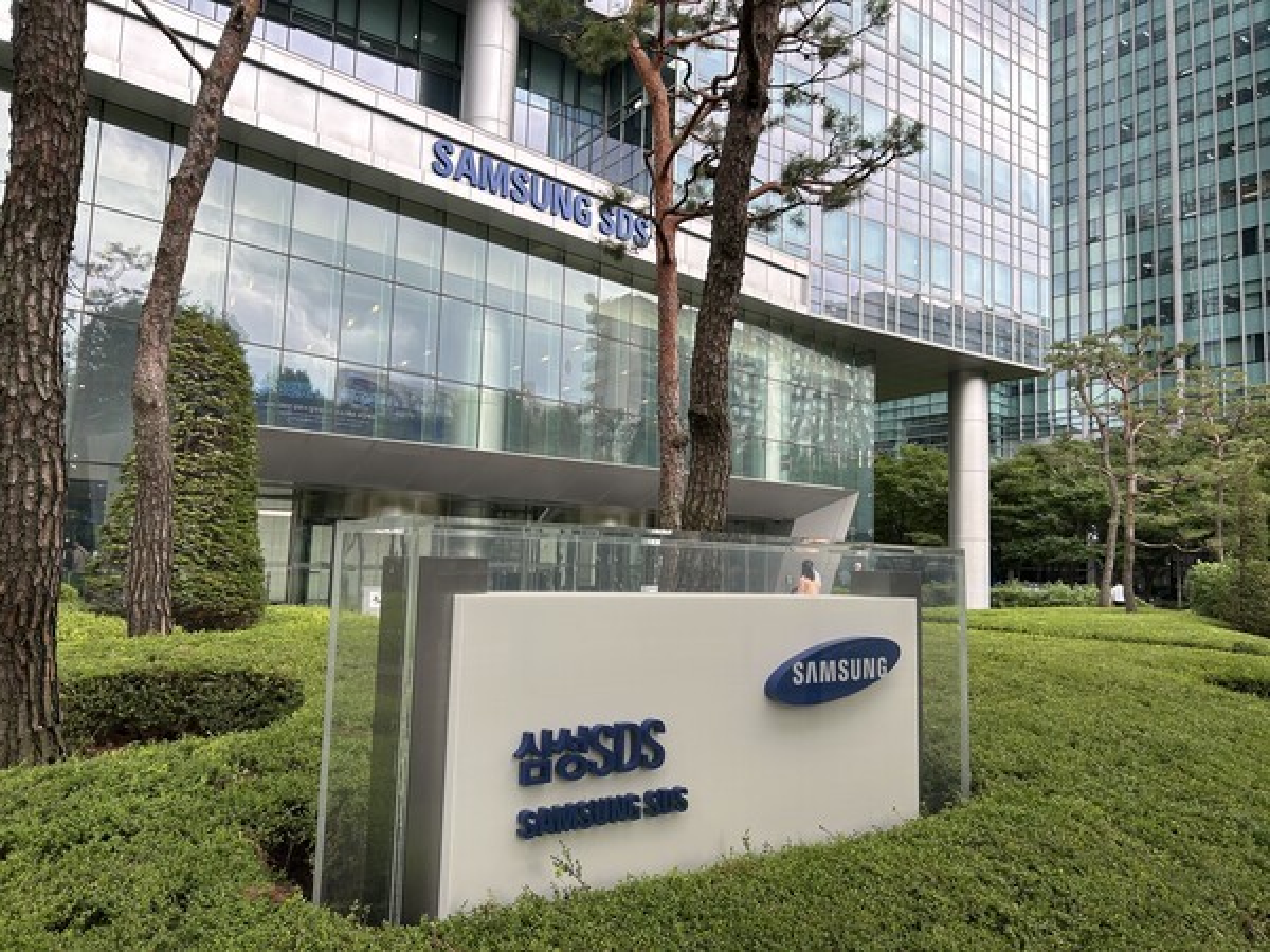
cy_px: 476
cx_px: 635
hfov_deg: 67.3
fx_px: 954
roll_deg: -2.4
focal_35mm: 26
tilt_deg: +6.3
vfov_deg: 53.1
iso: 50
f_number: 1.5
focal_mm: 5.7
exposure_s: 1/666
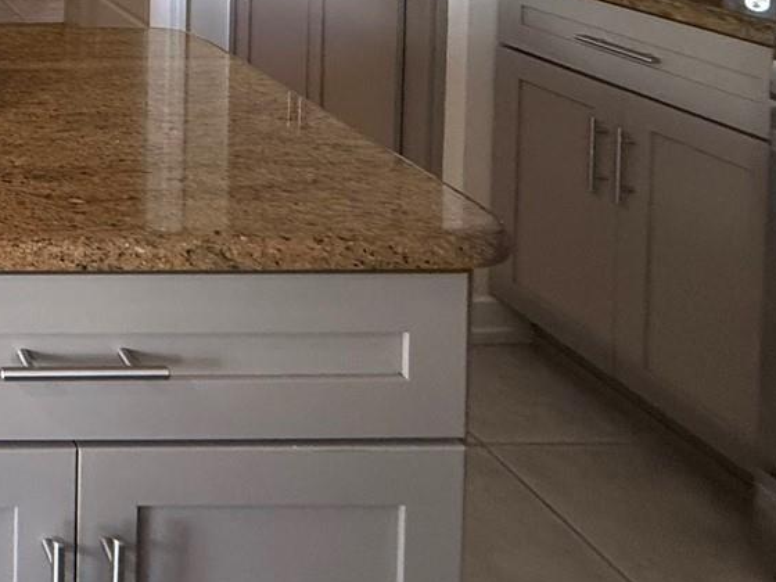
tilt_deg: -1.5
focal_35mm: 40
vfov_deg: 28.6
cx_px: -236
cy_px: -198
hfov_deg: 33.7
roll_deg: -0.2
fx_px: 897
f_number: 2.2
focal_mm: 2.22
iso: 320
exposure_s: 1/67
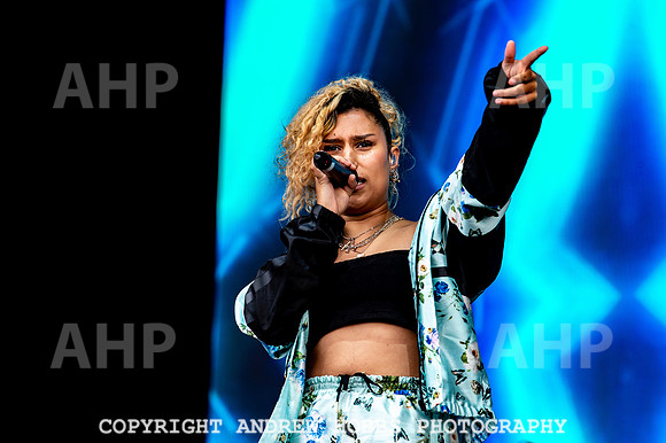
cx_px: 333
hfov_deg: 10.3
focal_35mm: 200
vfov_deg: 6.9
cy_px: 222
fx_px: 3698
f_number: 5.6
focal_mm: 200
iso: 900
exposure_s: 1/800
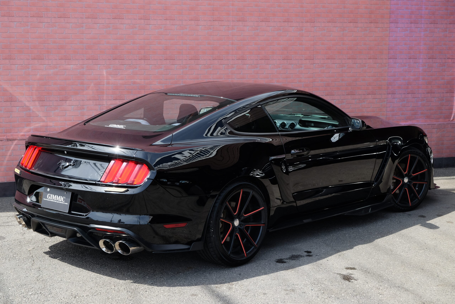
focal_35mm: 61
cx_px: 228
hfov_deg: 32.9
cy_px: 152
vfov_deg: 22.3
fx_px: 771
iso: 400
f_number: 6.4
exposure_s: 1/400
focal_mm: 40.7
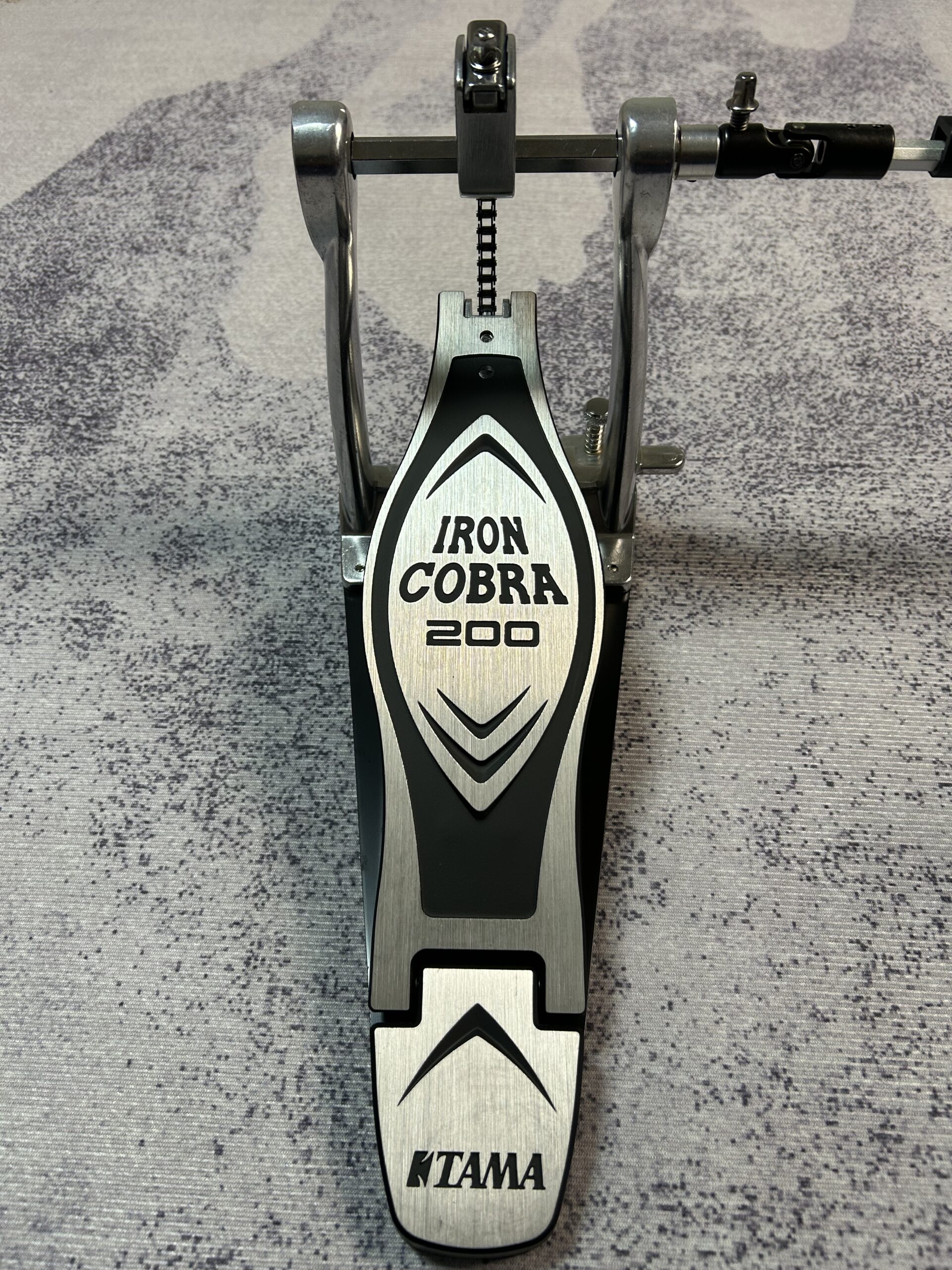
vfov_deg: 67.3
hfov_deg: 53.1
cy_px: 635
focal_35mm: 26
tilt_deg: -54.1
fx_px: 953
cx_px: 476
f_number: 1.5
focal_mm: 5.7
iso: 64
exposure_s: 1/100
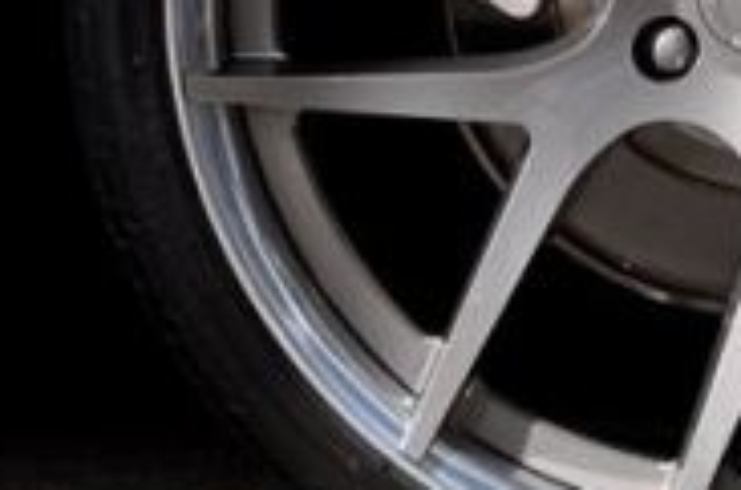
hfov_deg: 8.9
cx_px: 802
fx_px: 4742
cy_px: -26
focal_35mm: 231
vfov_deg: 5.9
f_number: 11
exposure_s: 1/125
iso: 200
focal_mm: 48
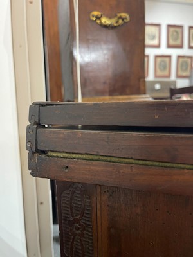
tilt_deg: -7.4
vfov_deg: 69.4
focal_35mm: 25
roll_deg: +0.9
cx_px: 96
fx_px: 186
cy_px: 128
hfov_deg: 54.9
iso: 400
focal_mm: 5.1
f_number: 1.6
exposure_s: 1/33
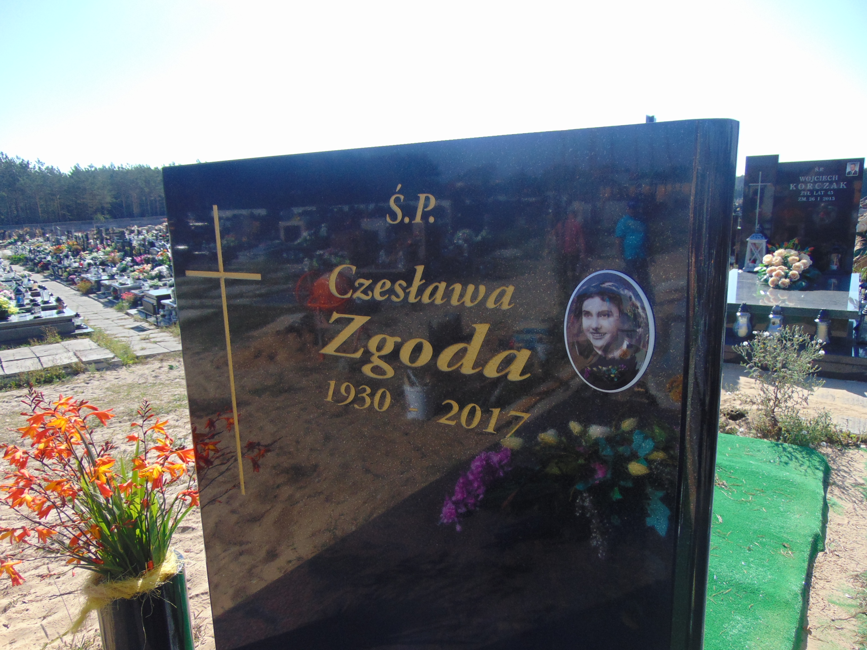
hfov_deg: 69.4
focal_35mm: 25
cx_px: 434
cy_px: 325
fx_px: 626
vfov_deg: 54.9
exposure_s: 1/800
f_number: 3
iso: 80
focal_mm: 4.5
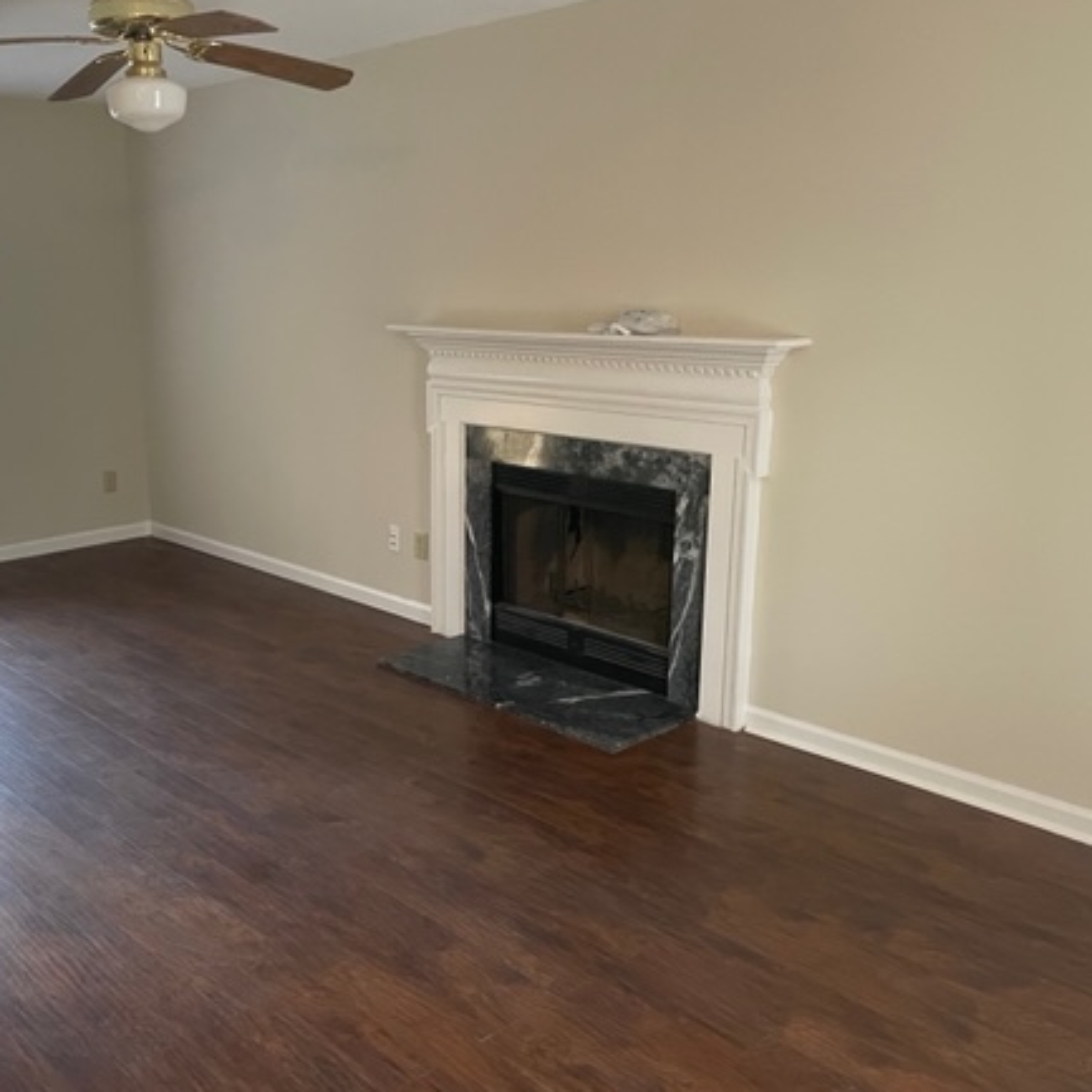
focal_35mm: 34
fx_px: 1213
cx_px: 335
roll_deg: +1.8
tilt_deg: -13.7
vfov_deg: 48.4
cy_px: 552
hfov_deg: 47.4
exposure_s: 1/60
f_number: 1.6
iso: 500
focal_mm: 4.2
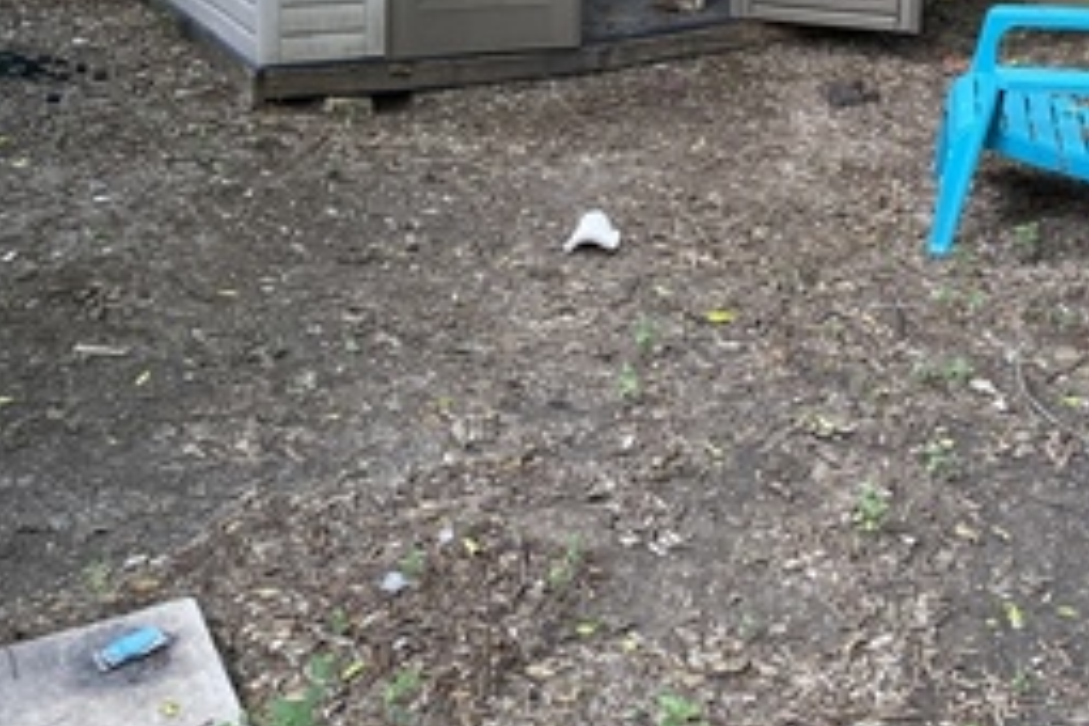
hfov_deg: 38.6
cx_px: 688
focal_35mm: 51
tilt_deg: -5.3
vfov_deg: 24.5
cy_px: -98
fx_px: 1543
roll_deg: -1.2
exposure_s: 1/121
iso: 125
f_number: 1.8
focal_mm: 4.25
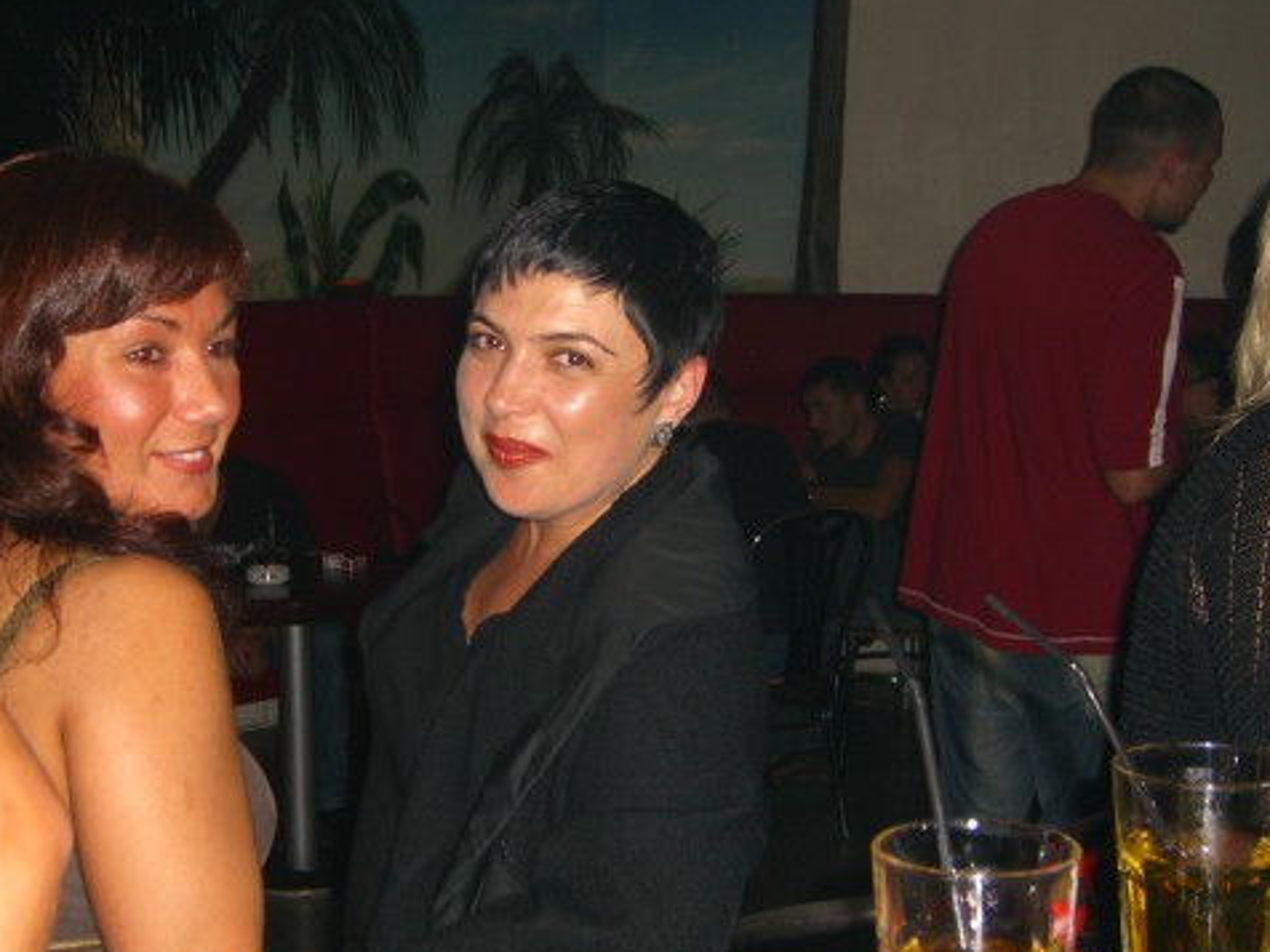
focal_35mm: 58
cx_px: 603
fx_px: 2128
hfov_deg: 33.2
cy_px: 480
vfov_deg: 25.2
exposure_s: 1/60
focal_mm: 9.5
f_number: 3.1
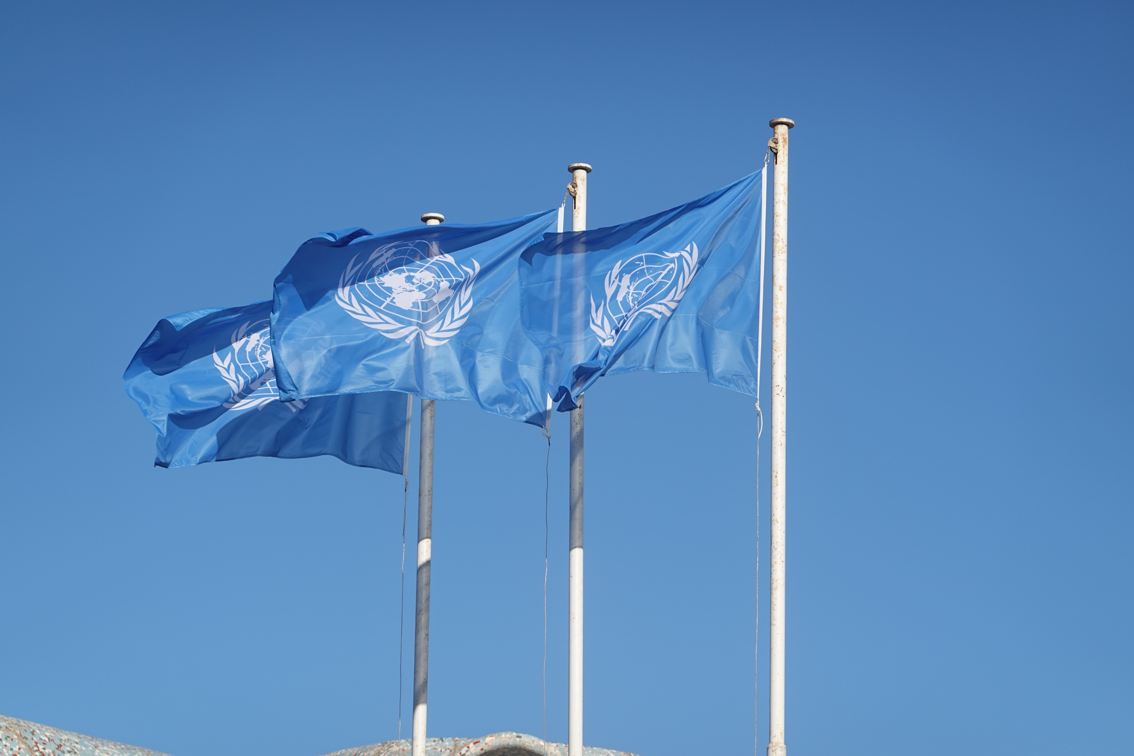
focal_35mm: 148
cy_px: 378
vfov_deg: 9.3
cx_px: 567
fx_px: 4662
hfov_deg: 13.9
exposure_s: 1/1000
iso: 100
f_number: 4.5
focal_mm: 53.6
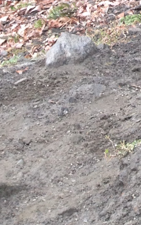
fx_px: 1113
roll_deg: +2.1
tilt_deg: -25.2
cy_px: -314
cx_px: 382
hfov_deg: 6.7
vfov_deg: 10.1
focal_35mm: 181
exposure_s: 1/60
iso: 64
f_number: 2.4
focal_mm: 4.28
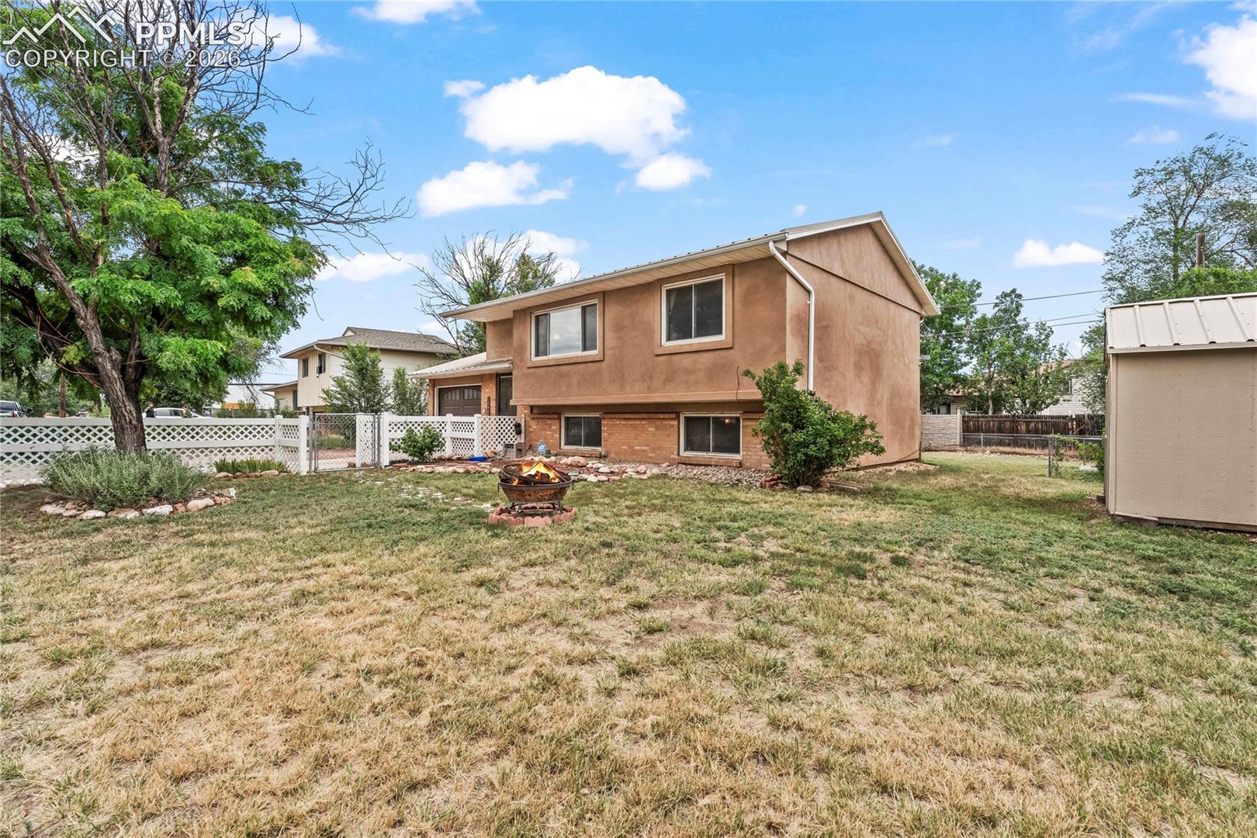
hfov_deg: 95.3
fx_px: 573
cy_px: 419
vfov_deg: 72.4
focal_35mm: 16
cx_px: 628
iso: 100
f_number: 8
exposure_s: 1/250
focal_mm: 16.4
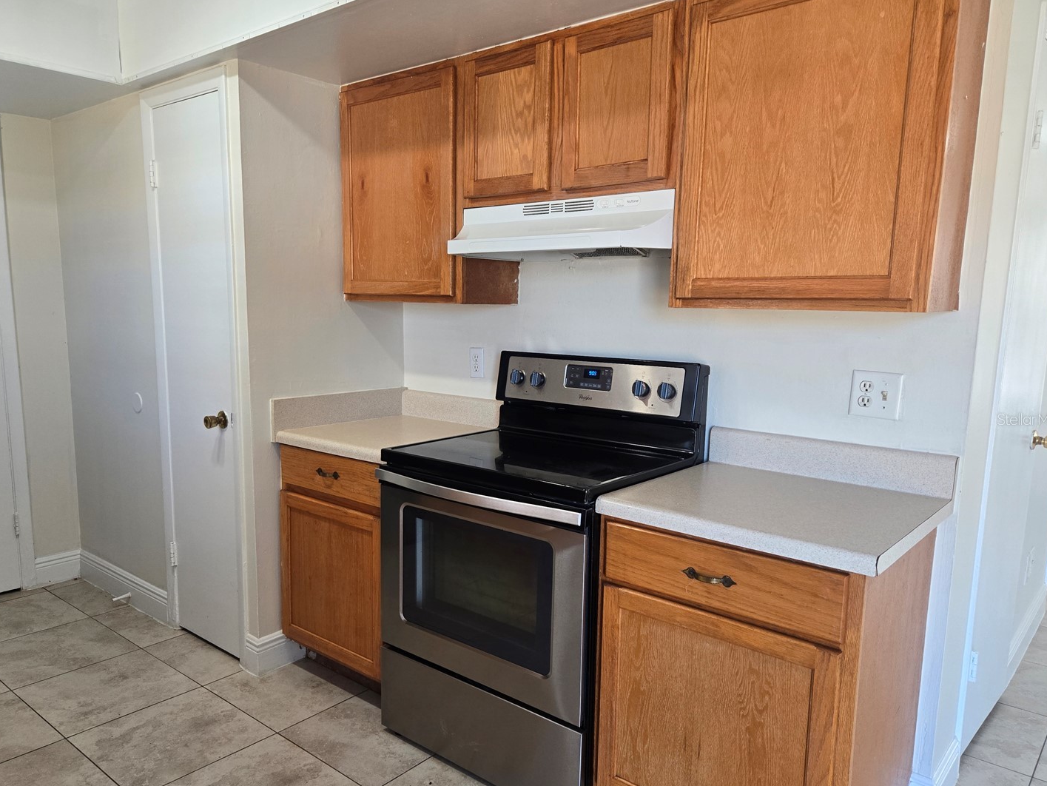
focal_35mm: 26
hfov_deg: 67.2
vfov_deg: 53.0
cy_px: 419
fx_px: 787
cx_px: 475
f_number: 1.8
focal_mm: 5.4
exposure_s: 1/120
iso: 125
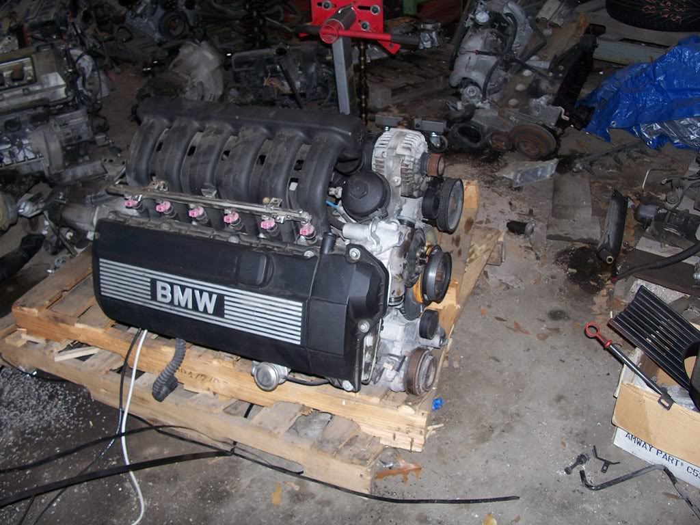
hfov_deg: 52.6
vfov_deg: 40.7
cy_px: 262
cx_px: 350
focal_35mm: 35
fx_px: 708
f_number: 2.8
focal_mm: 6
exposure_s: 1/60
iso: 80
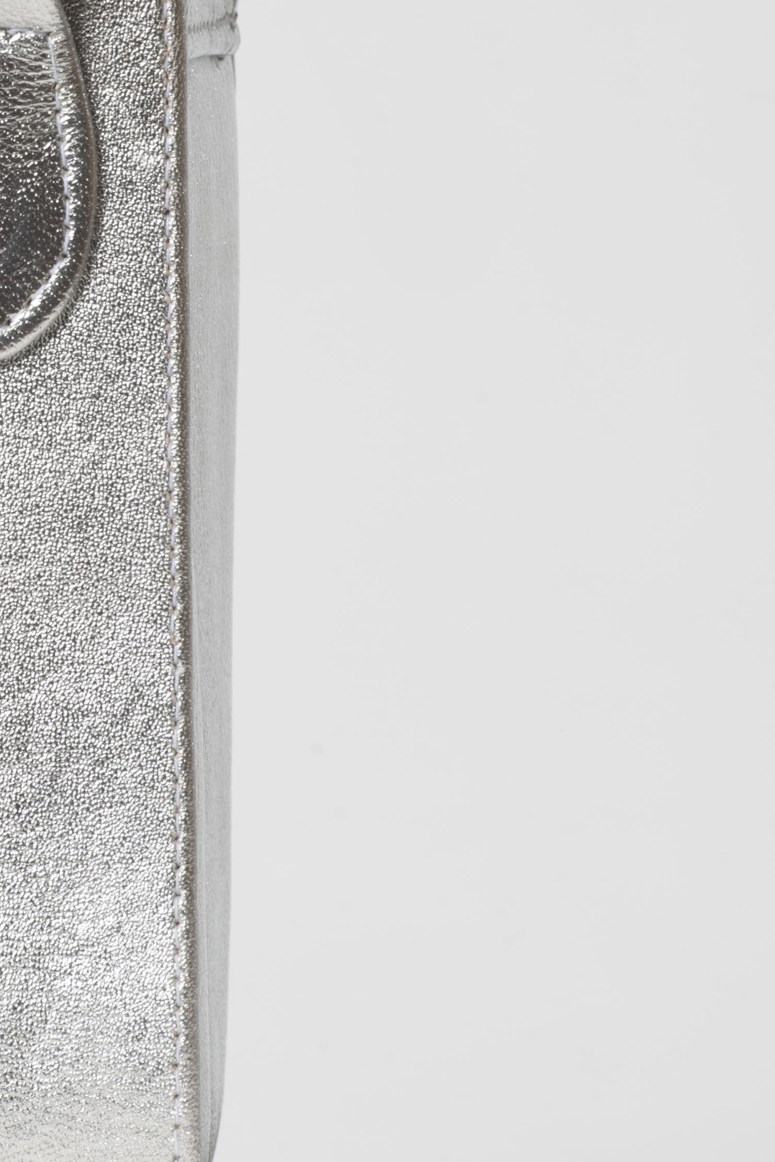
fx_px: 17369
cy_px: 192
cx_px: -67
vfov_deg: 3.8
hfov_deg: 2.6
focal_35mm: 538
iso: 100
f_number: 16
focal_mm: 200
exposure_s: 1/160
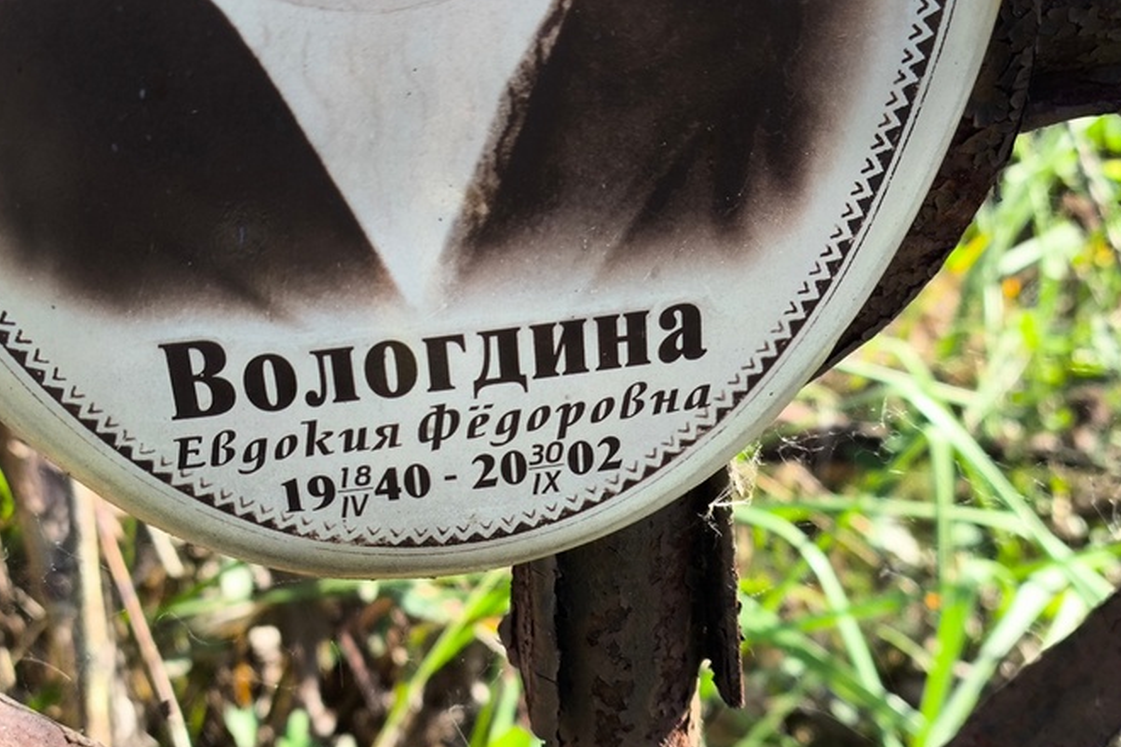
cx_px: 519
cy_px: 436
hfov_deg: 31.9
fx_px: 1962
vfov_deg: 21.5
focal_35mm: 63
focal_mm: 4.71
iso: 50
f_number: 1.7
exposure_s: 1/246
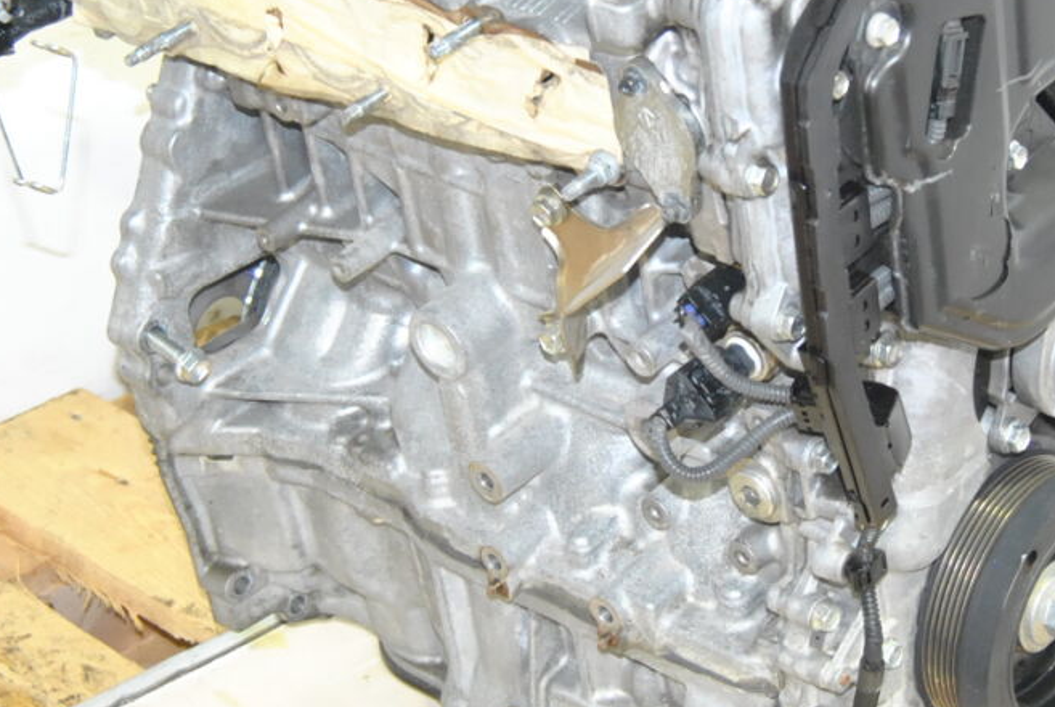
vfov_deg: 14.4
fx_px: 2788
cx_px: 649
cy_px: 221
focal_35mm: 95
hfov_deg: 21.4
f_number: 5
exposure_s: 1/60
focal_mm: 26
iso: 800
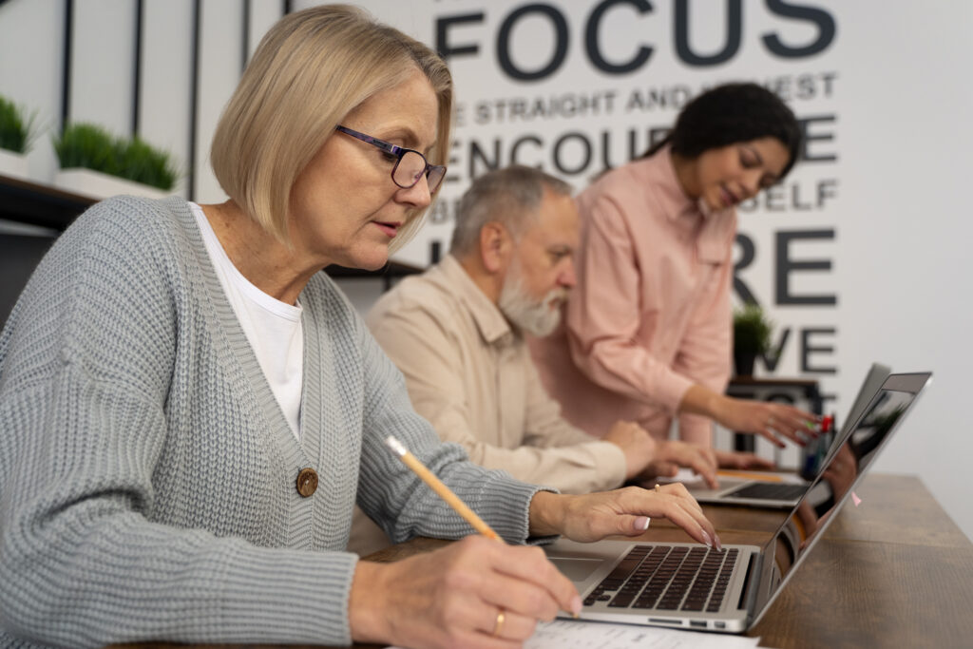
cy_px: 324
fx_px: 946
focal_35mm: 35
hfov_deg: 54.4
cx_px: 486
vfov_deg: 37.9
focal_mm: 35
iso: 1250
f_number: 2.8
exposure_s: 1/250
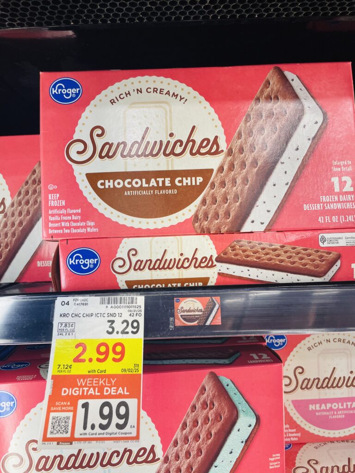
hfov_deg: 53.1
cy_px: 236
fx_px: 356
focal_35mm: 26
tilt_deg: +0.5
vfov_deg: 67.3
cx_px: 178
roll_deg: +2.6
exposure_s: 1/120
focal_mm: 4.2
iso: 80
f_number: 1.6
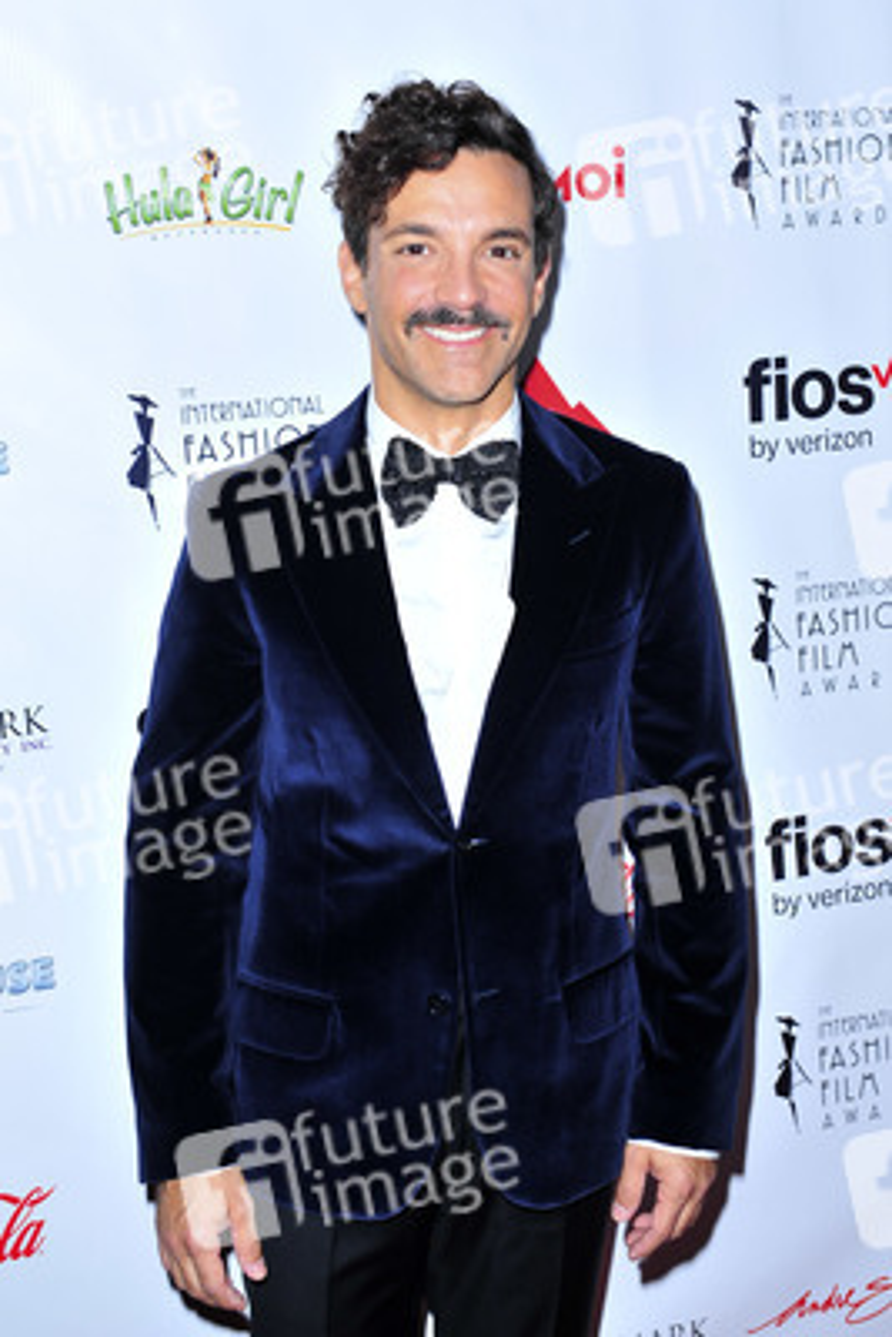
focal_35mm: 58
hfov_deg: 23.4
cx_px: 446
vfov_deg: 34.5
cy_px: 668
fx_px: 2154
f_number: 5.6
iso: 500
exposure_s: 1/320
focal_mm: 58
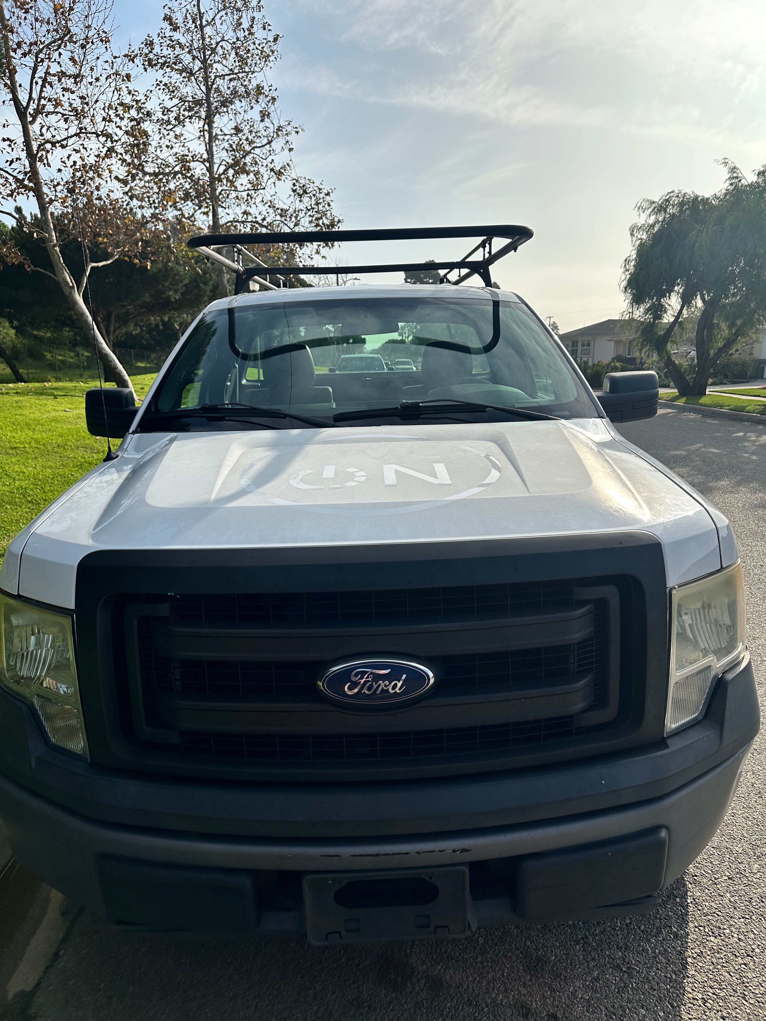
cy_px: 510
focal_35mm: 24
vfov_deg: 71.6
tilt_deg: -10.8
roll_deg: -0.1
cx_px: 383
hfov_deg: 56.8
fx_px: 708
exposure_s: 1/8929
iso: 80
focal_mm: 6.86
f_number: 1.78
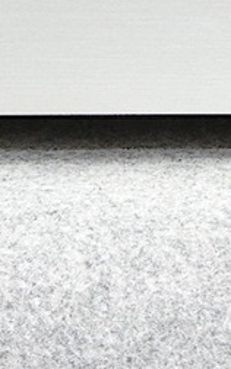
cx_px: 329
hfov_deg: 2.4
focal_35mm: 544
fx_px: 5483
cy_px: -115
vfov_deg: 3.9
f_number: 5.6
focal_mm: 24.2
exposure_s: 1/13
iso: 400
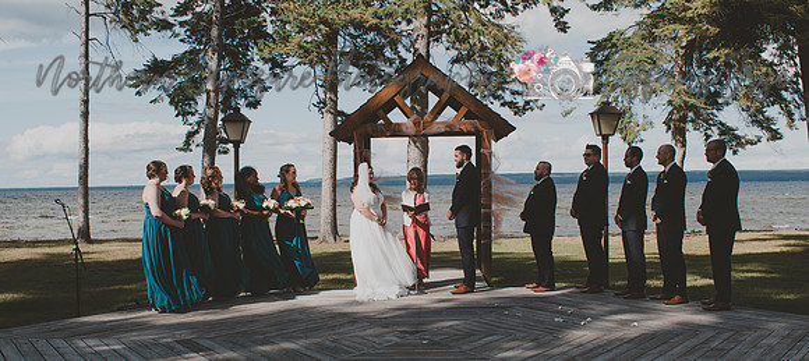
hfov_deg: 51.3
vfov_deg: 24.2
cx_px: 404
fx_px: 843
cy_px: 209
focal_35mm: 41
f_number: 10
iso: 200
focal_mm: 25
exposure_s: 1/400
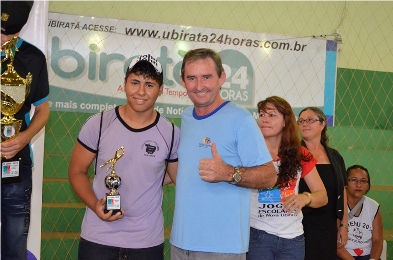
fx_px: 654
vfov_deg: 22.5
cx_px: 196
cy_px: 130
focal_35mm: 60
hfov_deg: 33.5
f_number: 5.3
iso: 1800
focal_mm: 40
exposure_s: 1/60
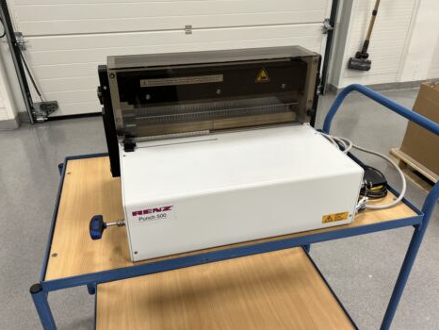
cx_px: 220
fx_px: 368
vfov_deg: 48.3
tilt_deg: -30.4
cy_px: 170
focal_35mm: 29
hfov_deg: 61.6
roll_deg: +0.6
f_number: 1.5
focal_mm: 5.7
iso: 125
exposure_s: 1/121
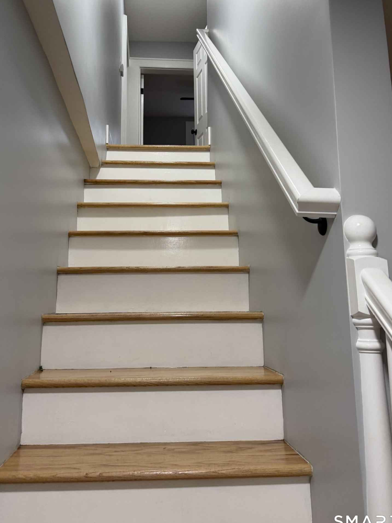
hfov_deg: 48.2
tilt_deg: +12.7
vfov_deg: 61.3
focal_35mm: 29
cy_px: 217
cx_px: 193
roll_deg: +0.4
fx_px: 438
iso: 160
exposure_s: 1/120
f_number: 1.78
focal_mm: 6.76
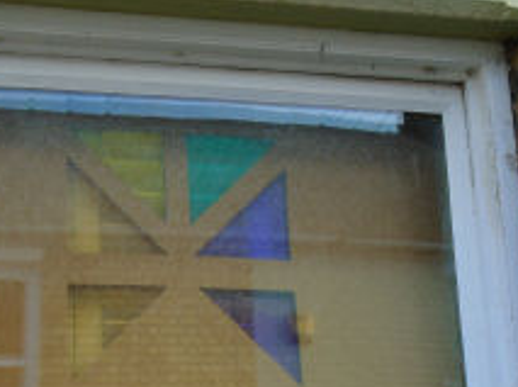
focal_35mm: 95
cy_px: 291
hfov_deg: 20.7
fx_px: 1419
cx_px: 214
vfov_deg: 15.4
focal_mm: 8.7
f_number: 4.5
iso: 100
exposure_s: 1/125
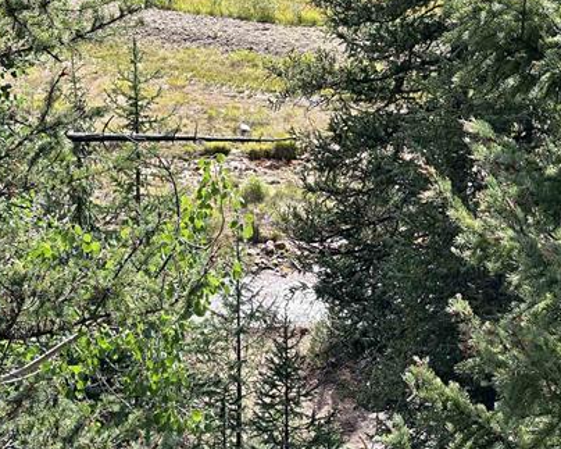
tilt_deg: -14.1
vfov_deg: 10.7
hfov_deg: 13.5
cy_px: -18
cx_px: 272
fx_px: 2374
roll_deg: -0.5
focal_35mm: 143
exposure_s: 1/232
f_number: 2.8
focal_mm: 9
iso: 32
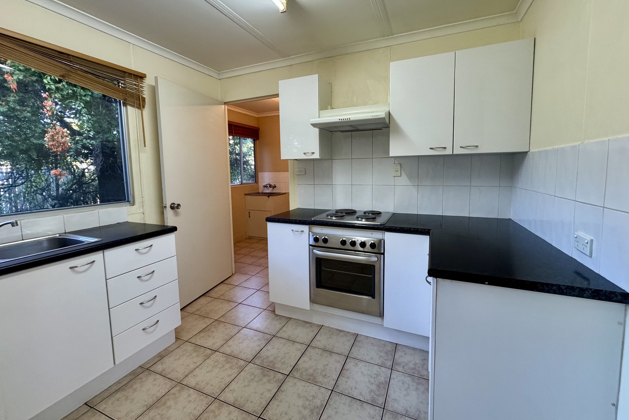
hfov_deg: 100.4
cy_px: 193
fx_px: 262
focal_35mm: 15
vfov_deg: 77.2
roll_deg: +0.6
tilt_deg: -4.9
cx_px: 323
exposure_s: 1/100
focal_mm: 2.22
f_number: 2.2
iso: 250
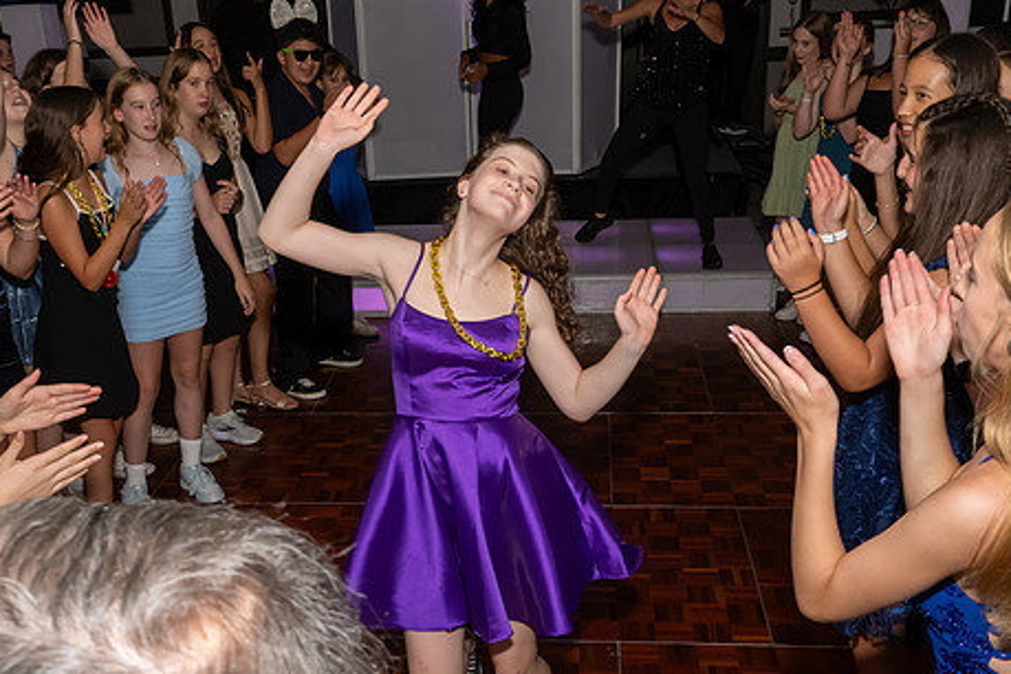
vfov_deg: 34.0
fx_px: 1095
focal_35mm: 39
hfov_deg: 49.5
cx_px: 456
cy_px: 424
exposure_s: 1/250
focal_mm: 20
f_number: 9
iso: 1000
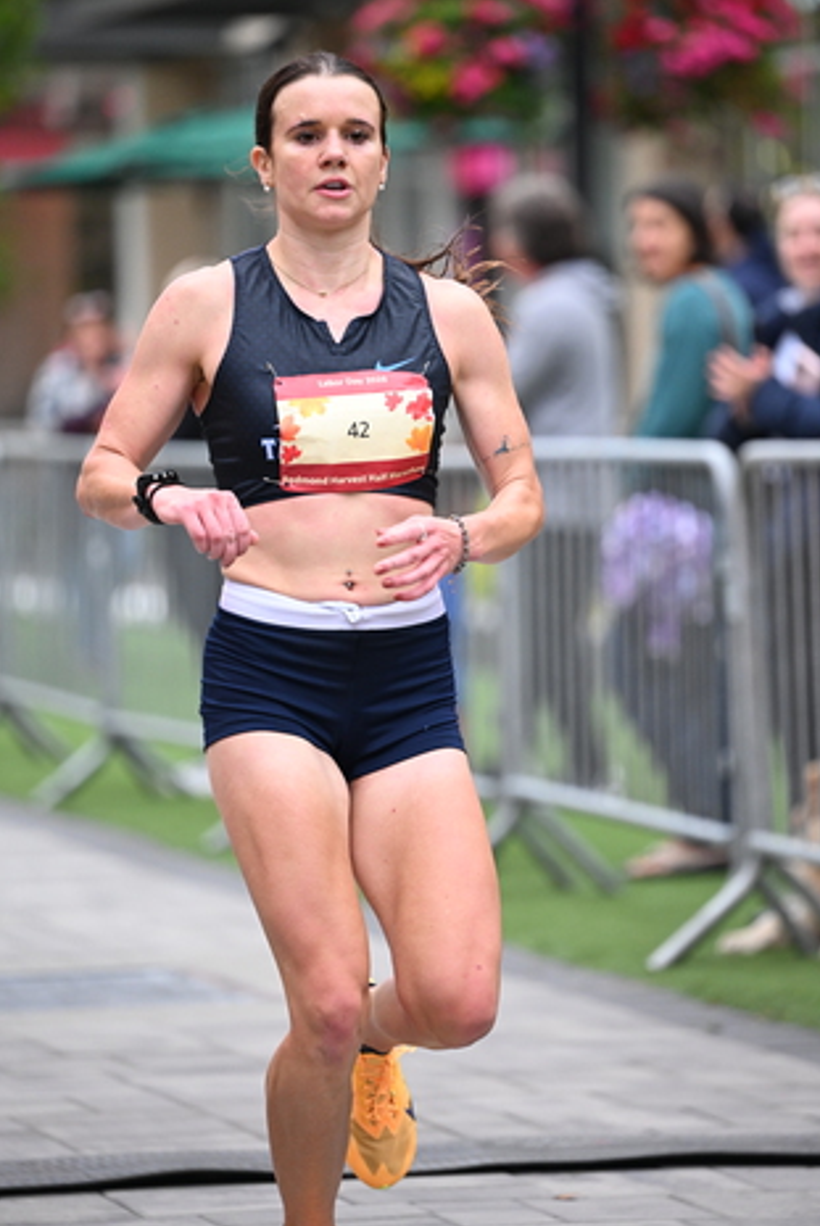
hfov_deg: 7.1
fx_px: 6647
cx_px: 426
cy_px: 543
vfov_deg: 10.5
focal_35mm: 195
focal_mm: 165
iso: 1600
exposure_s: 1/1000
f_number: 2.8
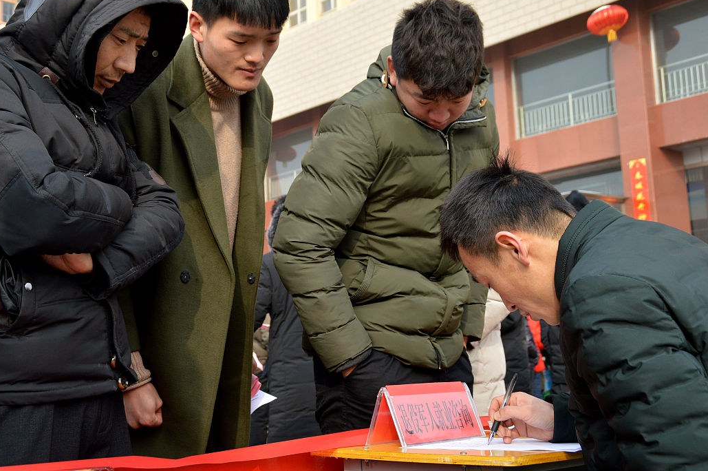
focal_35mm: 49
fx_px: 963
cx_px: 296
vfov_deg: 27.4
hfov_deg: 40.3
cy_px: 199
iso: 200
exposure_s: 1/400
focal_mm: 28
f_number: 7.1
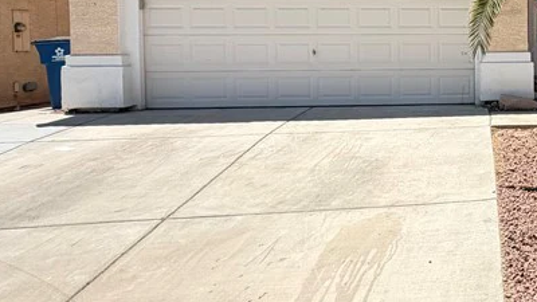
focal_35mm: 39
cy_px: 67
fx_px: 555
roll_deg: +1.9
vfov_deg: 29.8
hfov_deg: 44.8
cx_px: 522
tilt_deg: -1.1
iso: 40
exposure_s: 1/574
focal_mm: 2.22
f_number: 2.2
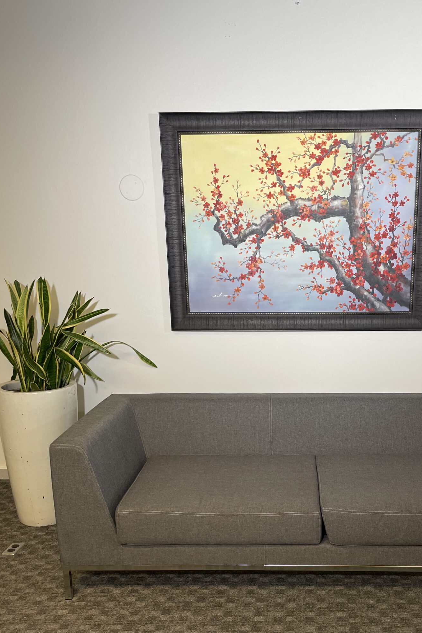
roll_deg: +0.4
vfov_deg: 53.8
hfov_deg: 37.4
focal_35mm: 35
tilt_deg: -13.8
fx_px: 615
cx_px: 288
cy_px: 395
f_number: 1.6
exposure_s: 1/120
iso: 100
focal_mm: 4.2
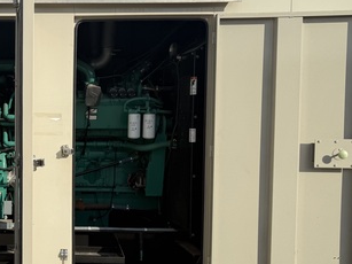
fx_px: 508
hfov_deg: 34.7
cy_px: 143
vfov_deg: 29.1
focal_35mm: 50
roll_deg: -0.8
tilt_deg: -2.1
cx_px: -1
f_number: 1.78
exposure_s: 1/6173
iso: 80
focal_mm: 6.76
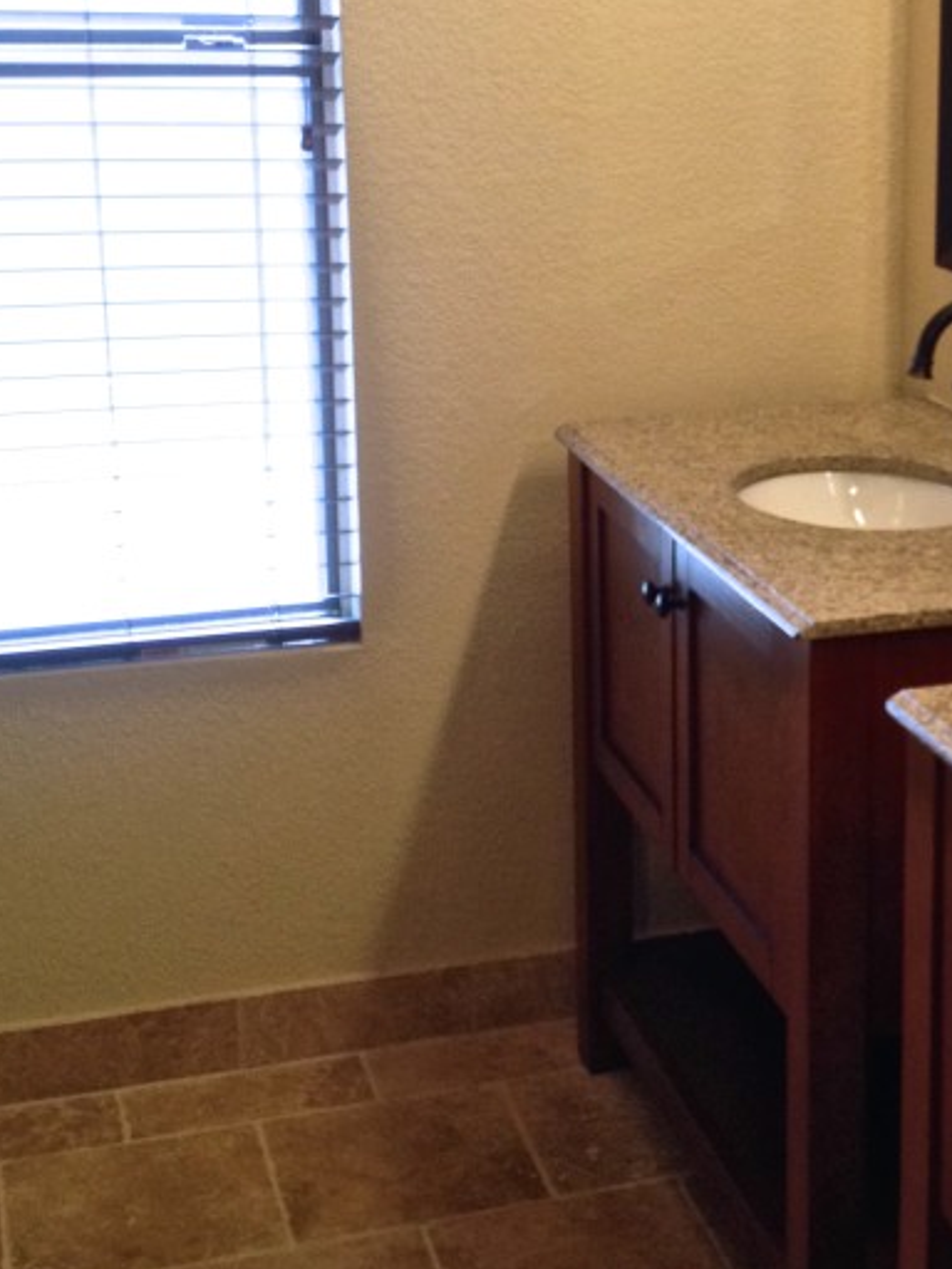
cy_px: 424
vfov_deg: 27.6
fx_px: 2567
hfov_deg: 20.6
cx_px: 855
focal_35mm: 70
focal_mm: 4.28
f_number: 2.4
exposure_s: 1/20
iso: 125
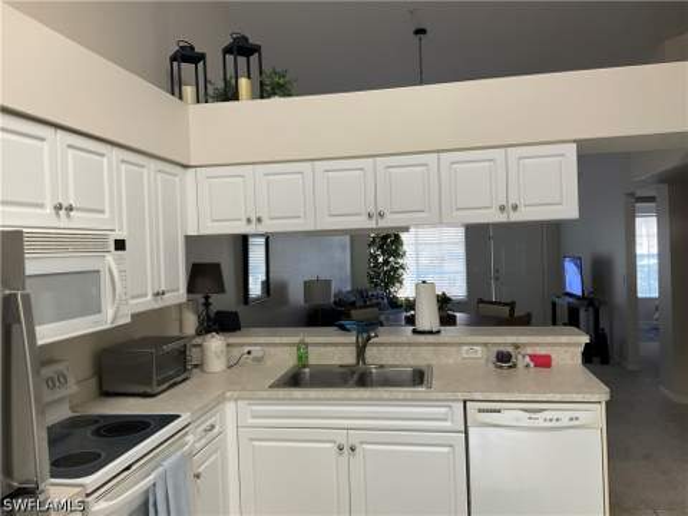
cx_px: 344
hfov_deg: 61.7
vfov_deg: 48.2
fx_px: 576
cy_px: 258
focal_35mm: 29
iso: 125
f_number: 1.8
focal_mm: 3
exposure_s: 1/60
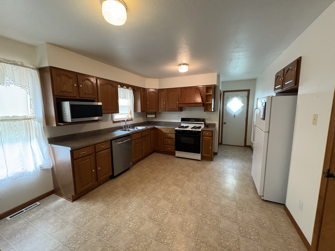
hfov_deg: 102.1
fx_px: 135
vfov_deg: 85.7
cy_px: 126
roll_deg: +1.0
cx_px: 168
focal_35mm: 14
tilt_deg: -9.0
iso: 500
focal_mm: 2.22
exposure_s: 1/60
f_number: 2.2
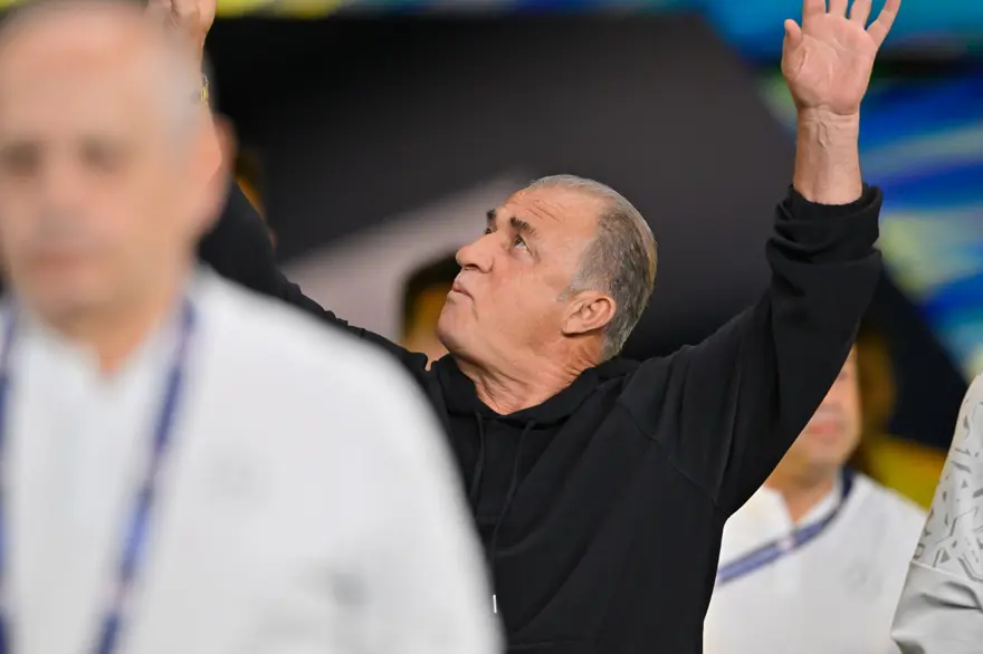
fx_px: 10918
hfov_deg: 5.2
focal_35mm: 400
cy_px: 327
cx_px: 492
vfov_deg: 3.4
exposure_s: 1/1000
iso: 2000
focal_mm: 400
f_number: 4
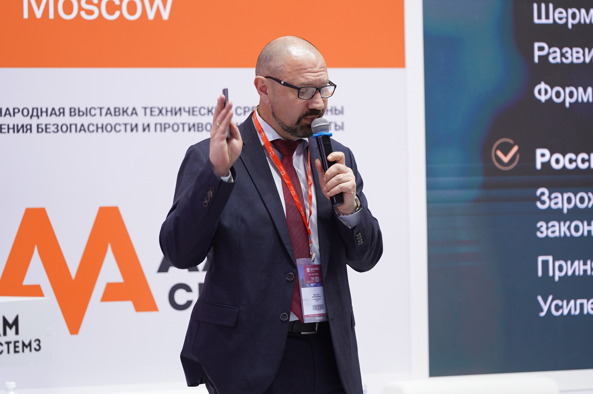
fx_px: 2353
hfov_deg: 14.4
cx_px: 296
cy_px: 197
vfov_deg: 9.6
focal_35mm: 143
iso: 500
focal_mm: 143
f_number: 2.8
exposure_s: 1/100
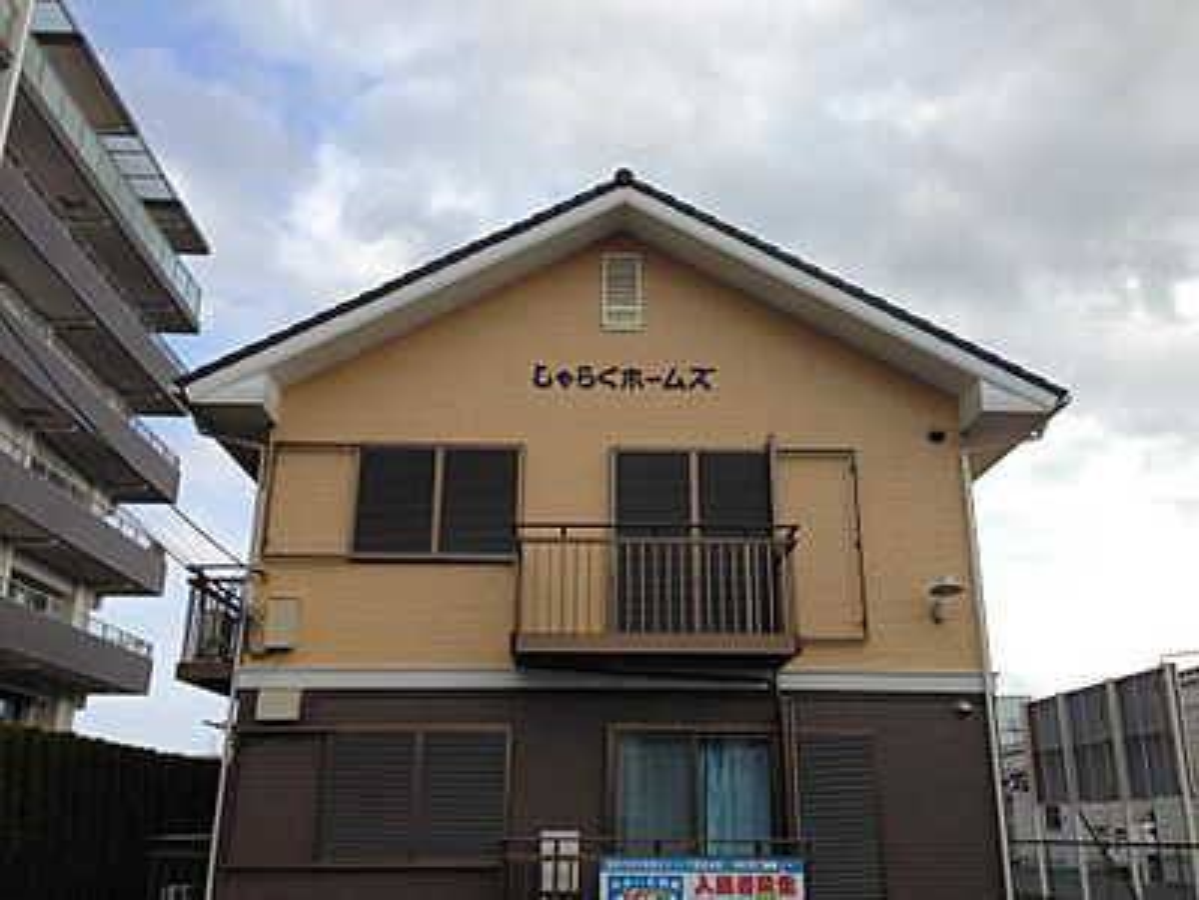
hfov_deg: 55.4
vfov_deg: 42.9
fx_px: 1143
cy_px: 450
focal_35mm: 33
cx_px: 600
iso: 50
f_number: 2.4
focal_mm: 4.13
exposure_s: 1/763
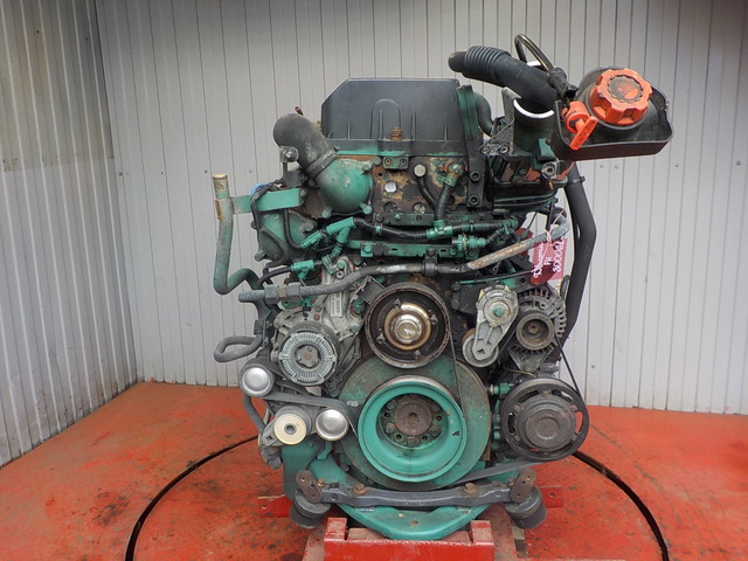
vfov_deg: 46.8
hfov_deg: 60.0
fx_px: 648
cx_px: 374
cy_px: 280
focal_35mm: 30
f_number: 3.3
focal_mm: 4.1
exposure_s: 1/50
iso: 125
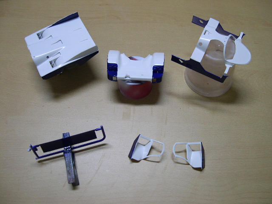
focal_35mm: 38
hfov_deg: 49.0
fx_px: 299
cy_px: 102
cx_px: 136
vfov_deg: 37.7
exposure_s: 1/14.1
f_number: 2.8
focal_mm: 8
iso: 100
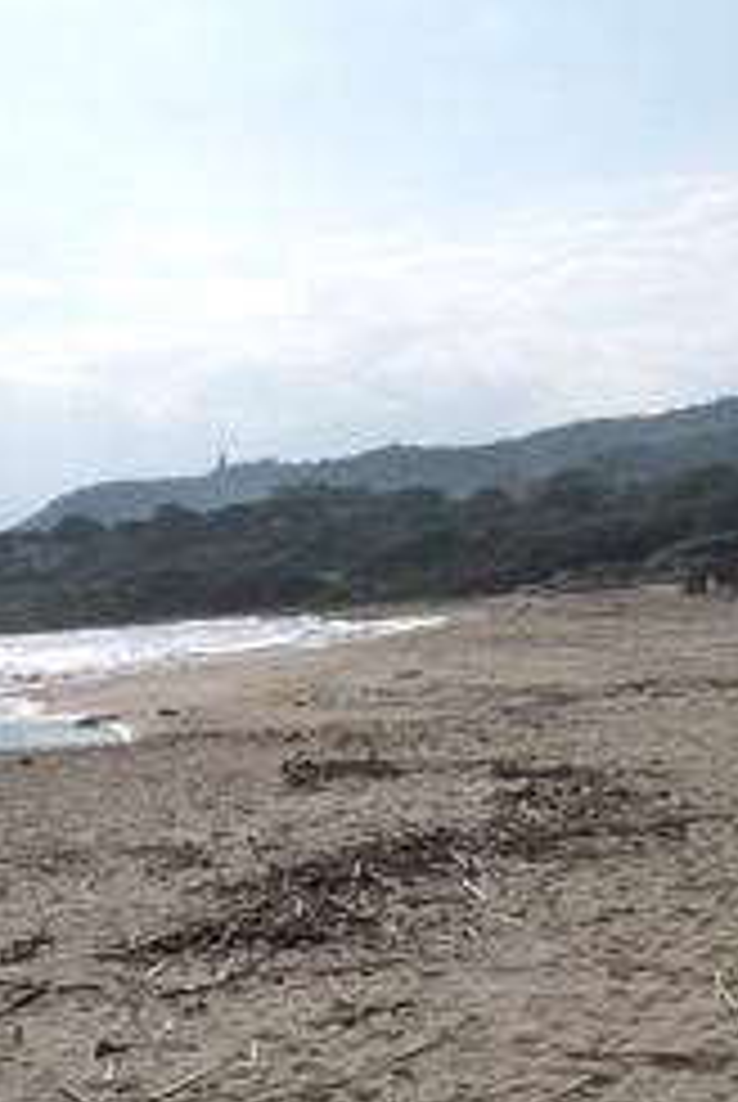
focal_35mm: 53
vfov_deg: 36.5
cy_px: 834
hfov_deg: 25.0
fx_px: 1625
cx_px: 108
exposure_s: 1/1600
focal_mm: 4.5
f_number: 5.6
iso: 160
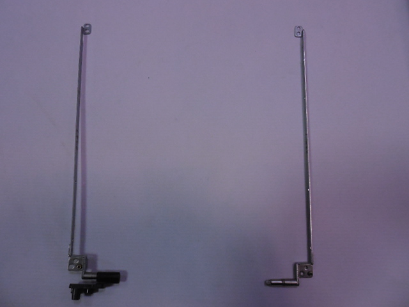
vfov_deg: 53.1
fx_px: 307
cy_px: 154
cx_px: 204
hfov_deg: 67.3
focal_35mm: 26
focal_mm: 4.6
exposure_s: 1/250
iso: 720
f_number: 3.5
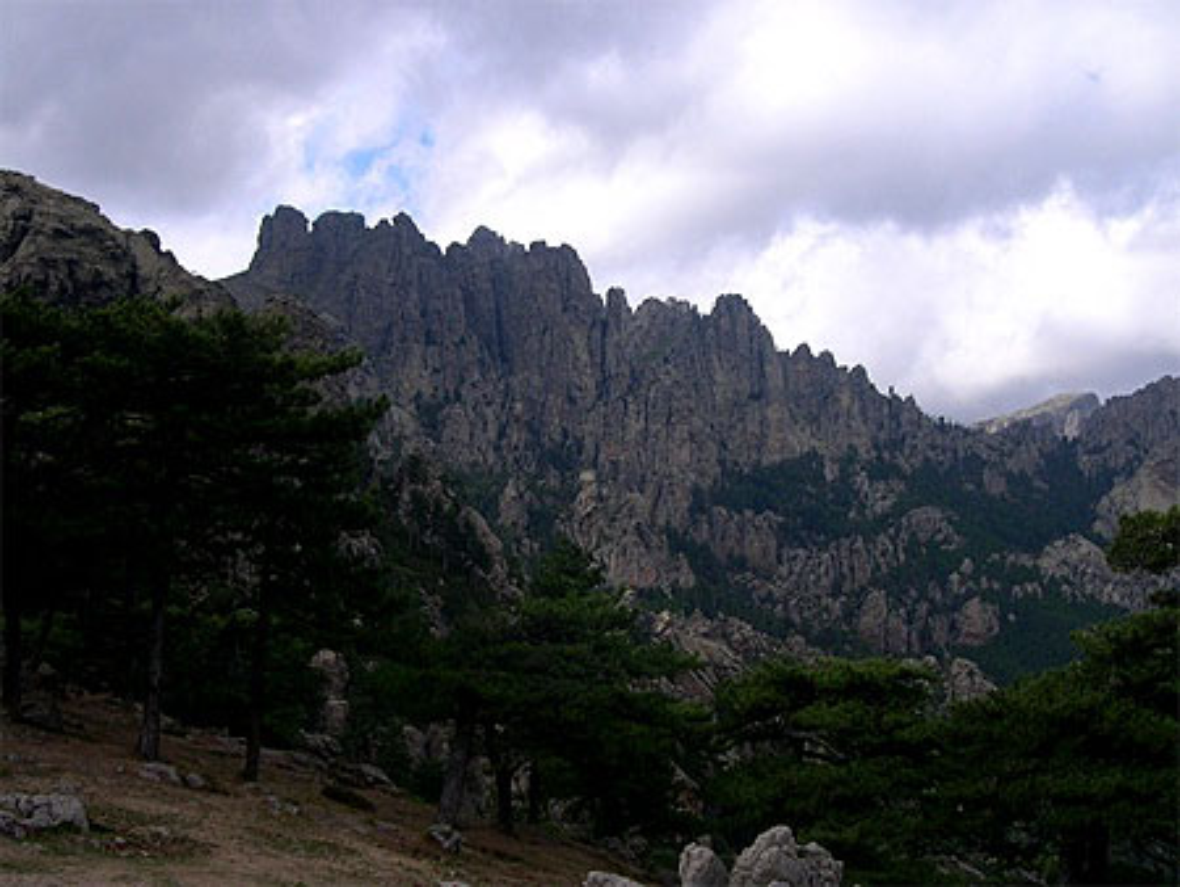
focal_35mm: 38
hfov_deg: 49.0
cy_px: 444
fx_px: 1296
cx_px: 590
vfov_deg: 37.8
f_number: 7.6
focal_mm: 8
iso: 100
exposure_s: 1/196
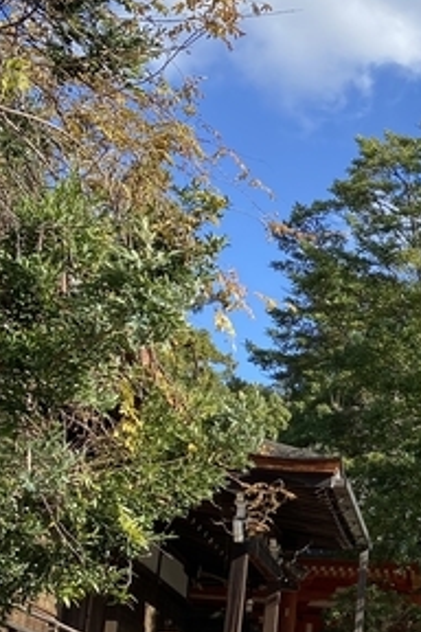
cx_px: 792
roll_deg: +0.4
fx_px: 1316
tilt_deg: +13.9
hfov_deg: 15.3
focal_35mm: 75
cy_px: 467
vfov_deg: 26.7
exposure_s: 1/1701
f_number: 1.8
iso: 32
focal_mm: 4.25
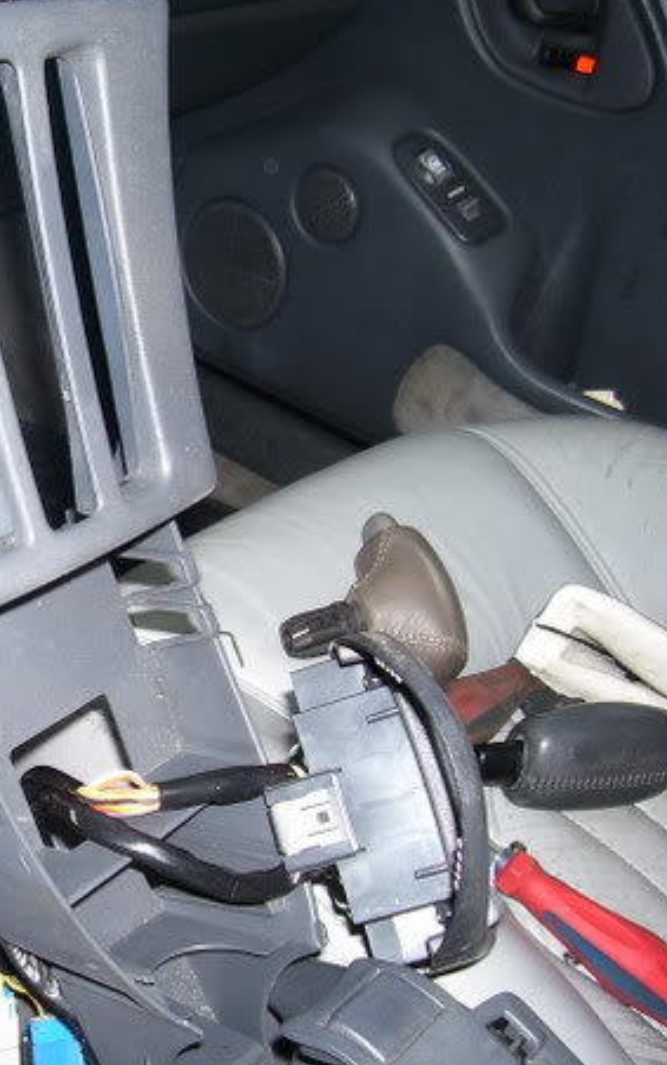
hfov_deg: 23.8
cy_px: 535
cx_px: -59
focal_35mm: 51
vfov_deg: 39.6
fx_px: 1481
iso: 80
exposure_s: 1/60
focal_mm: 5.6
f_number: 2.7
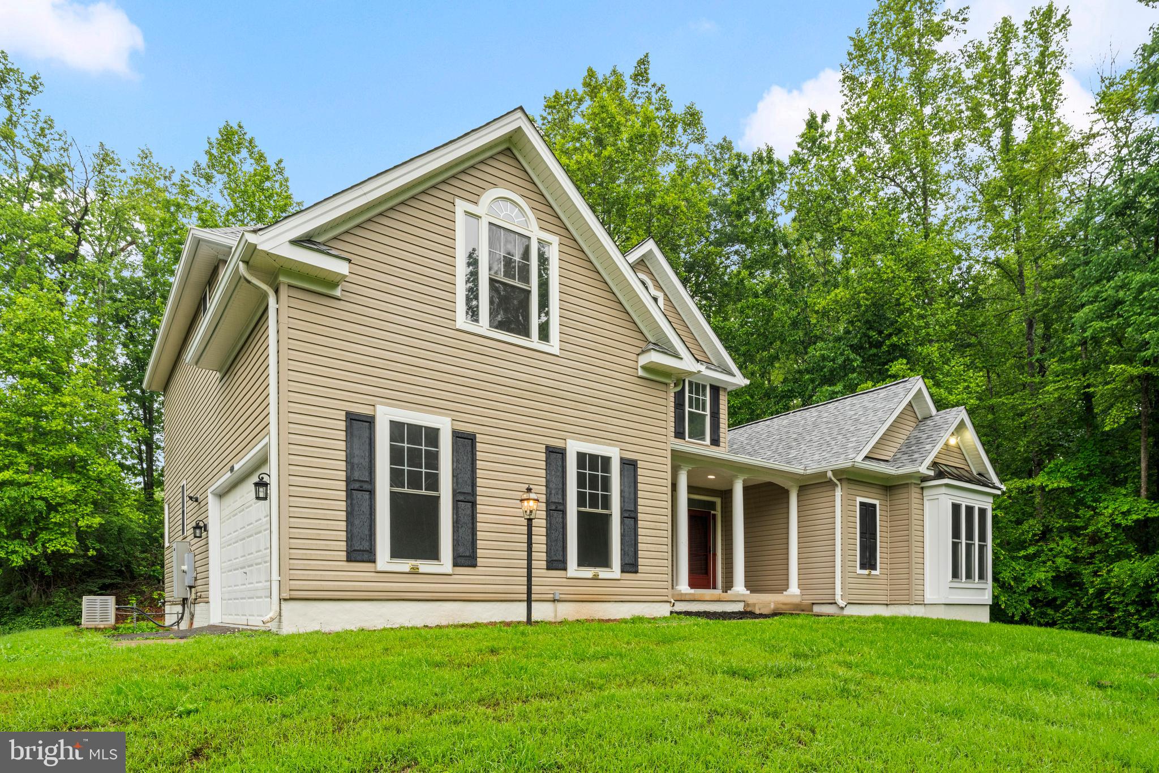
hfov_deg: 82.6
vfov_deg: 60.7
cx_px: 580
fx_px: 660
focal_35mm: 20
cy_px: 386
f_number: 13
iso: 200
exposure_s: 1/20
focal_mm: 20.5
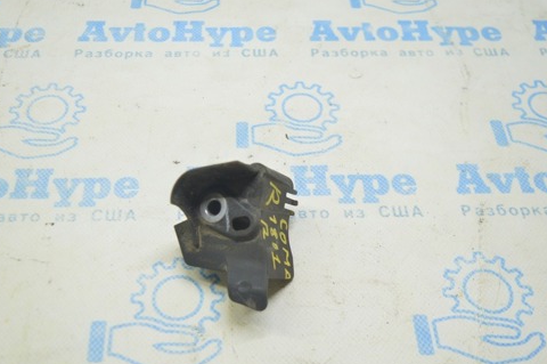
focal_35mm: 40
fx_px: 607
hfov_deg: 48.4
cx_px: 238
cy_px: 221
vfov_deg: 33.2
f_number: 3.8
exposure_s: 1/40
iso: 400
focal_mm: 20
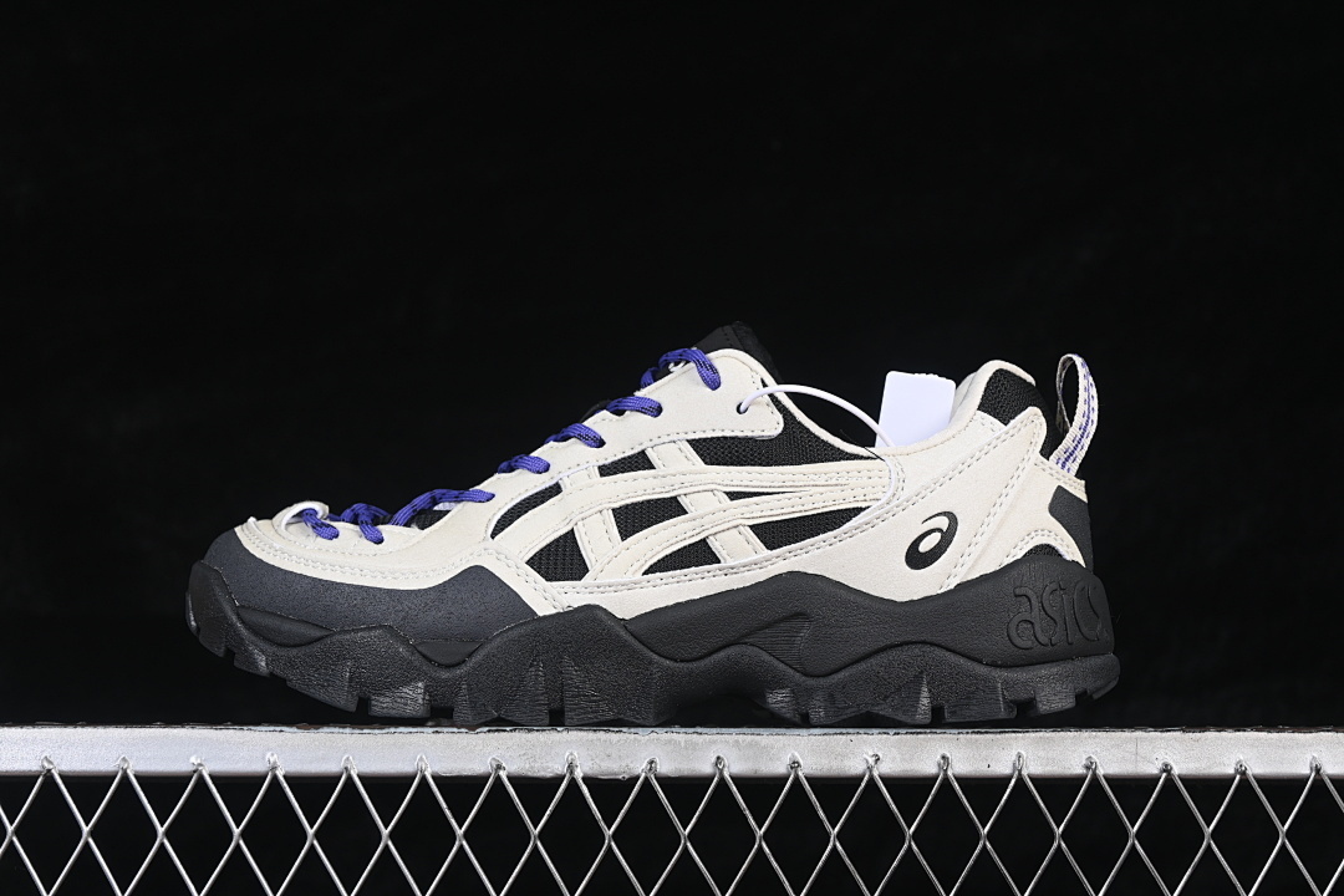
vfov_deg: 18.2
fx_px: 2800
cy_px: 448
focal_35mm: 75
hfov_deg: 27.0
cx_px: 672
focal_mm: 50
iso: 160
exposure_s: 1/60
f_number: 7.1
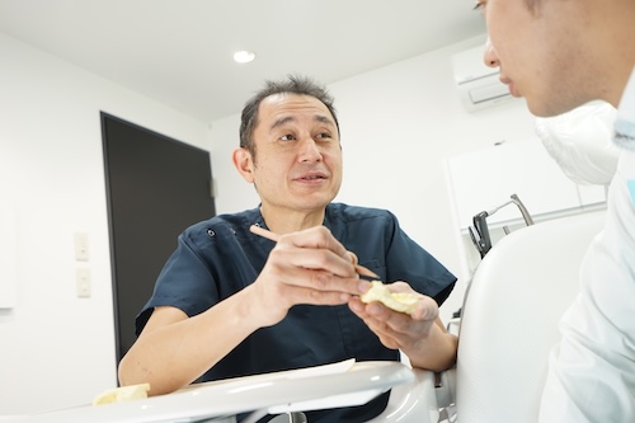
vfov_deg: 37.8
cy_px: 212
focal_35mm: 35
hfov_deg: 54.5
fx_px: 617
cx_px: 318
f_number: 4
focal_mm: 35
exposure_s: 1/60
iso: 400
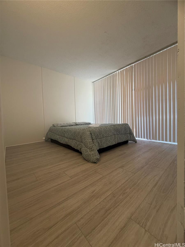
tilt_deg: -2.1
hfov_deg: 85.7
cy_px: 124
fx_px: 100
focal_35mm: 14
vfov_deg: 102.1
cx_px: 92
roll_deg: +1.4
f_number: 2.2
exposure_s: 1/60
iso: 200
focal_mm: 2.22
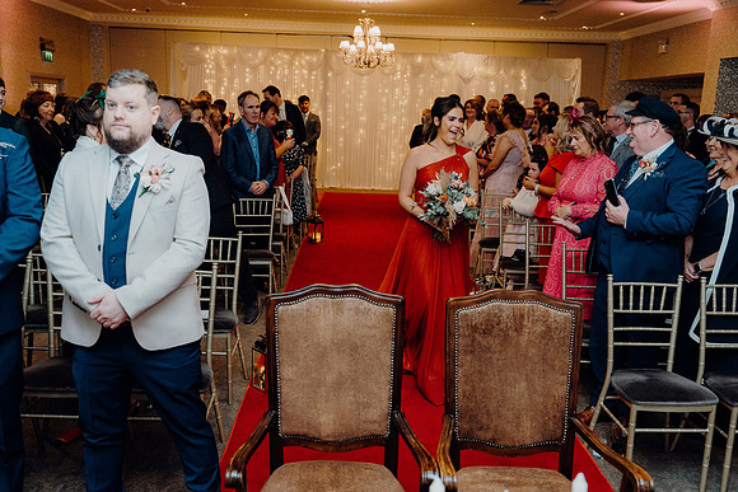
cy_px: 246
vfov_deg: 40.0
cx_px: 369
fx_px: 677
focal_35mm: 33
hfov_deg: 57.2
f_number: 3.5
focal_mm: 33
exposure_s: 1/200
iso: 2500
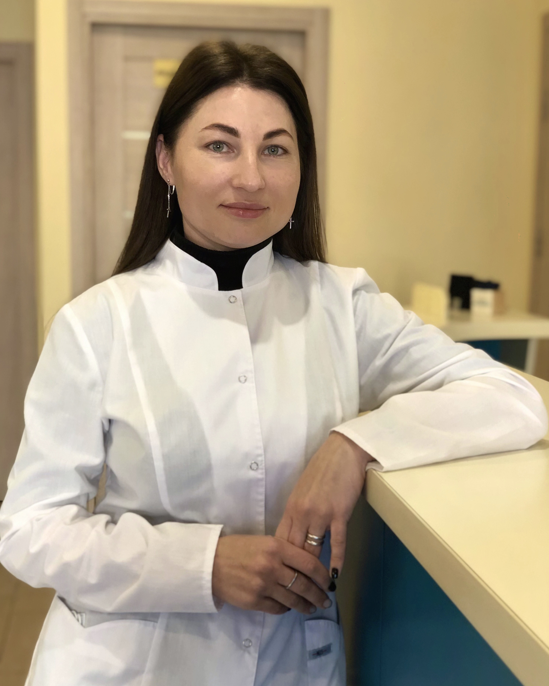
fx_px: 1117
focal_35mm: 55
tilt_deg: -7.3
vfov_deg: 34.1
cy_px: 362
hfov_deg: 27.6
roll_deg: -0.3
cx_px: 278
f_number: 2.4
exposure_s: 1/25
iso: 125
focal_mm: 6
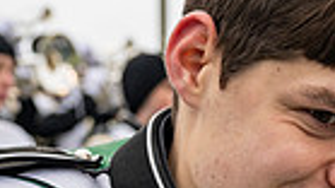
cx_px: 137
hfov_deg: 20.4
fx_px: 932
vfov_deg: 10.8
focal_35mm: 105
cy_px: 329
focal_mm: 24
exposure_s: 1/500
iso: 160
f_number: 2.8
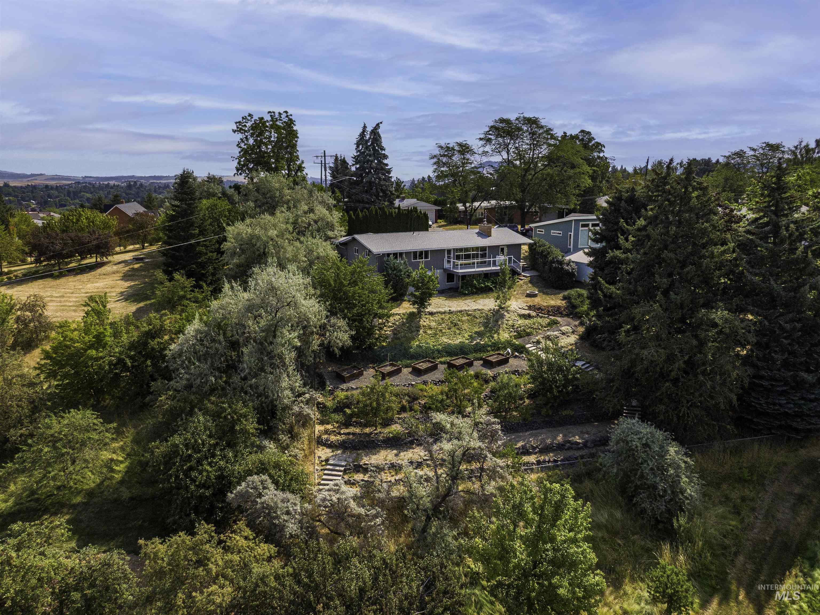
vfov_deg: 56.8
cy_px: 308
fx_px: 568
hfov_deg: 71.6
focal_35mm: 24
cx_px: 410
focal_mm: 4.39
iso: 100
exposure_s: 1/2000
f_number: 2.8
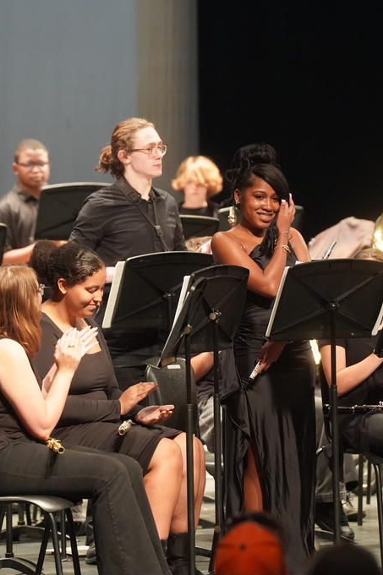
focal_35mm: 271
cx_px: 221
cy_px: 288
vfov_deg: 7.6
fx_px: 4327
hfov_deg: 5.1
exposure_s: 1/200
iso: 6400
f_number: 4
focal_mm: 180
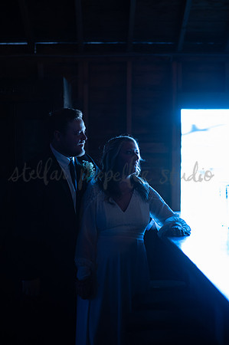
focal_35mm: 85
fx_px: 813
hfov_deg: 16.0
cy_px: 172
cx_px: 114
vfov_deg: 23.9
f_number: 2.2
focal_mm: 85
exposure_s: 1/400
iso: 800
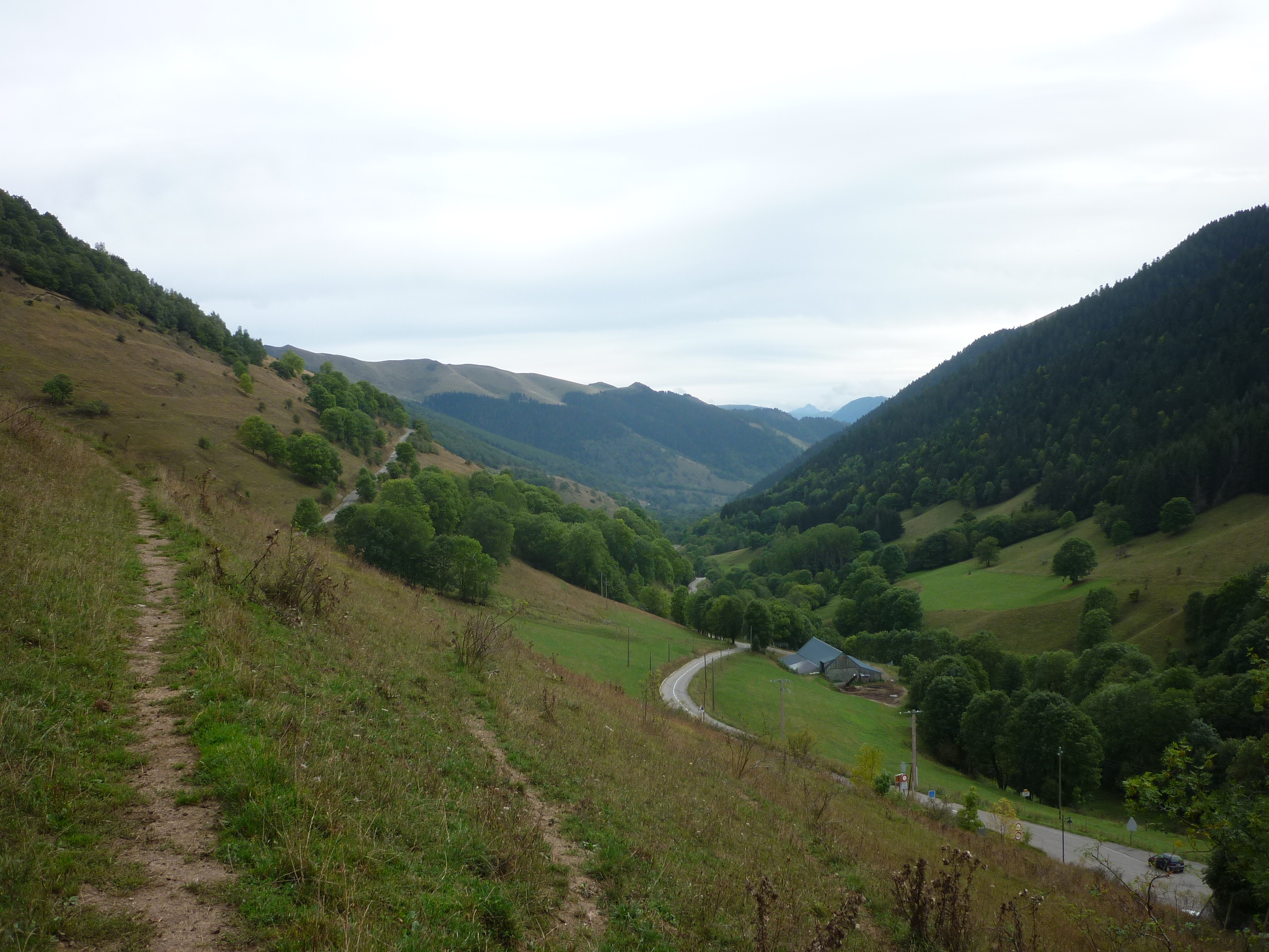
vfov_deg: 42.9
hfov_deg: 55.4
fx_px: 1210
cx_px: 634
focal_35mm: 33
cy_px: 476
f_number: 2.8
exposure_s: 1/1000
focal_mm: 5.5
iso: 80
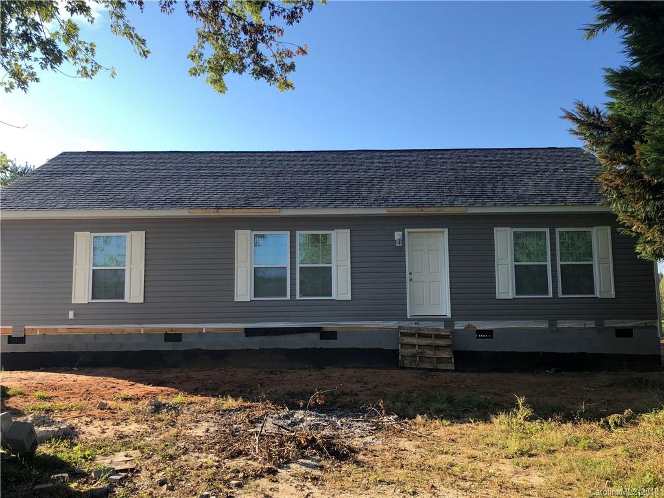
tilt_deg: +6.8
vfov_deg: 49.7
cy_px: 249
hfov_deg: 63.4
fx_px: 537
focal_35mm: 28
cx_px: 332
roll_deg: +1.4
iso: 20
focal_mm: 4
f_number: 1.8
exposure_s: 1/838
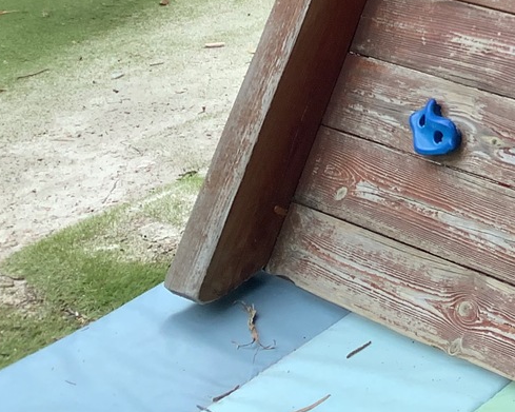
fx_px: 1432
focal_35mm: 94
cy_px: -183
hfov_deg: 18.7
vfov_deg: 15.3
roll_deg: -1.1
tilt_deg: -11.2
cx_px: 691
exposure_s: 1/179
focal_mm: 3.3
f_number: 2.4
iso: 25
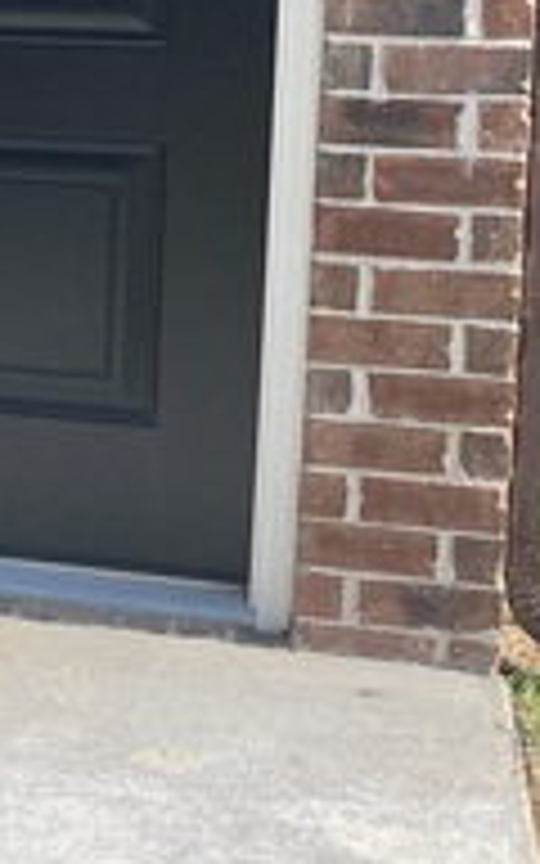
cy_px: 115
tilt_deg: -6.8
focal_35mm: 103
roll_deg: -0.6
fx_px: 2425
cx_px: -544
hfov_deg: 11.4
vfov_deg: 19.9
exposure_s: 1/1080
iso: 20
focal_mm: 3.99
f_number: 1.8
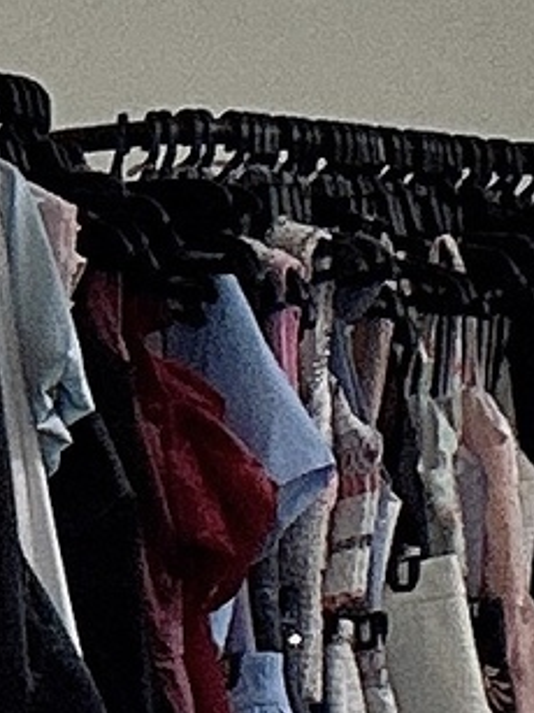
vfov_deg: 9.4
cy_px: 1916
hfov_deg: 7.7
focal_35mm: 180
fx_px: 3705
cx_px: -752
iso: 100
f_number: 1.9
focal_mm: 2.69
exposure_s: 1/60
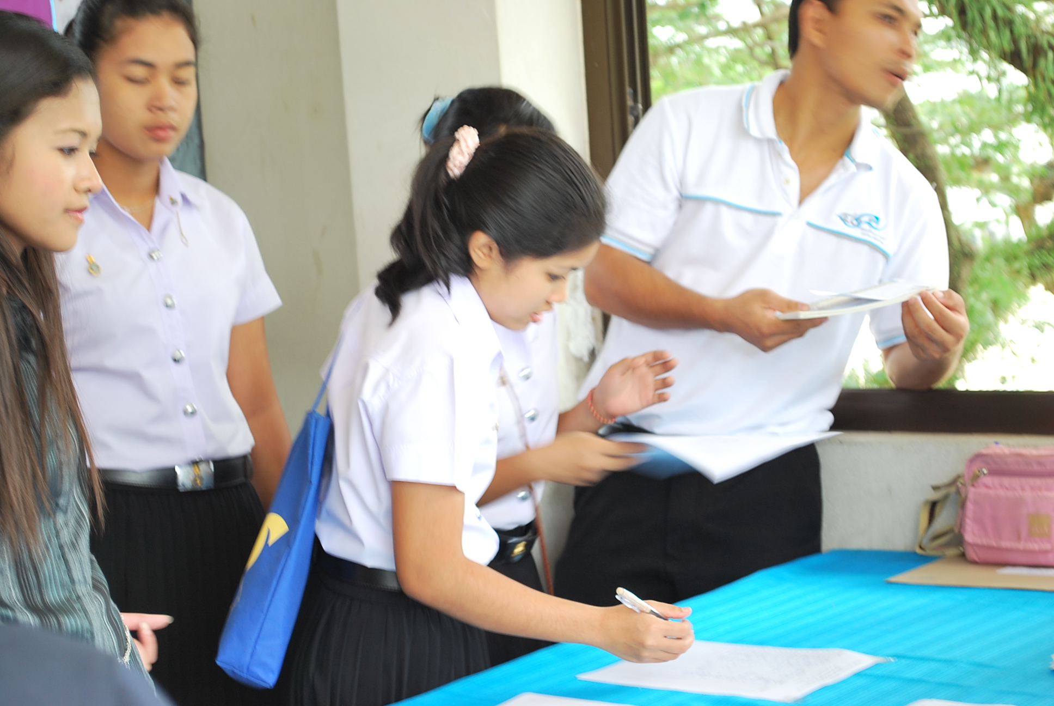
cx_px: 527
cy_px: 353
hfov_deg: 24.6
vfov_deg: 16.6
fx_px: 2418
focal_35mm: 82
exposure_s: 1/15
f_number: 5.6
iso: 200
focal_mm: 55
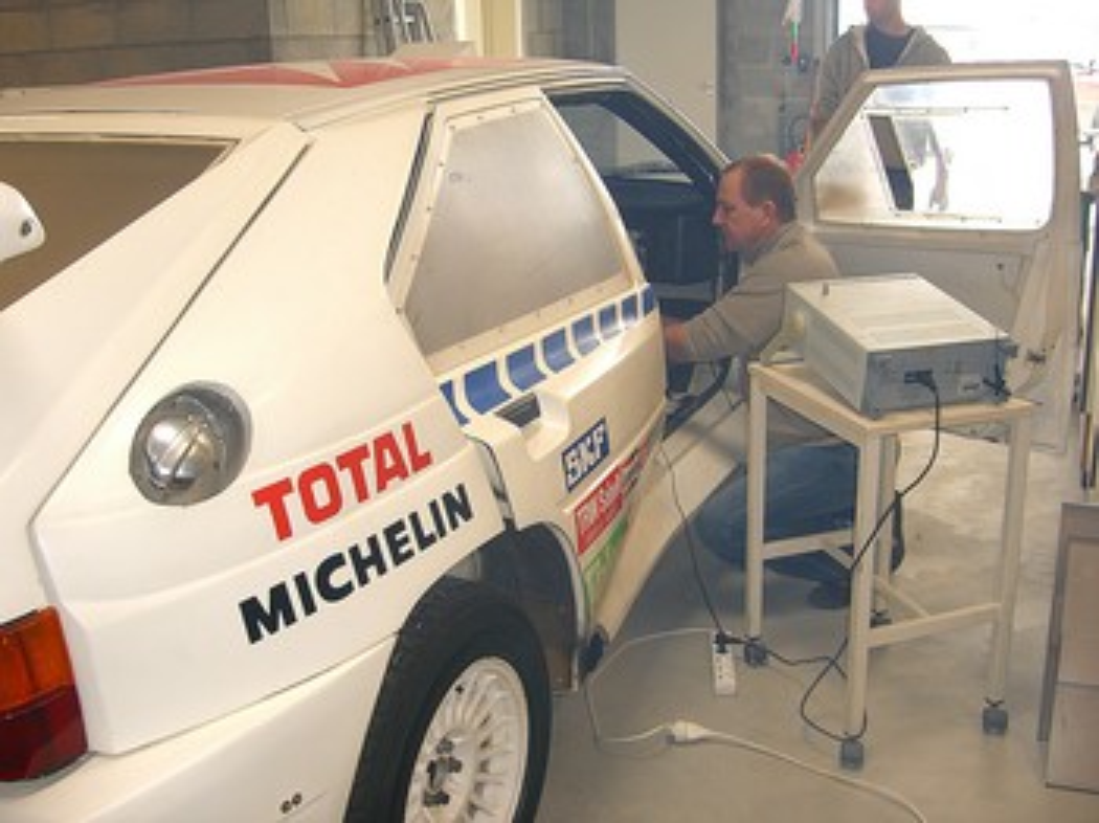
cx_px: 550
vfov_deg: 37.7
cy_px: 412
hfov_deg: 49.0
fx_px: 1206
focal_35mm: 38
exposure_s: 1/60
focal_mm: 7.9
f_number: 2.8
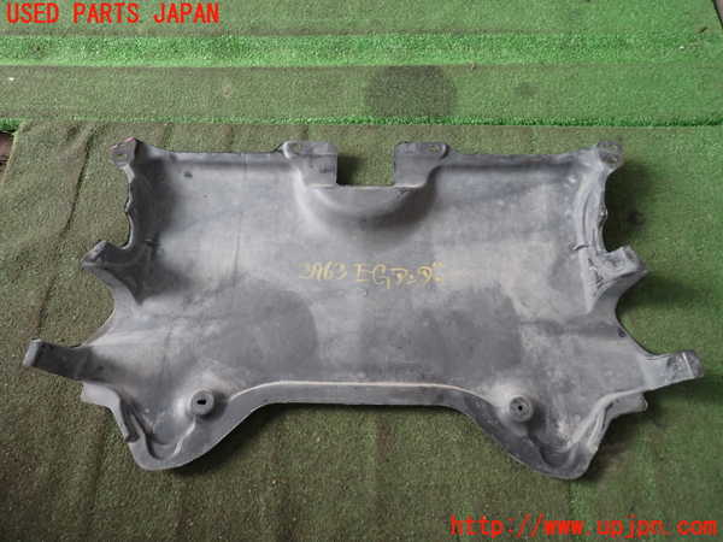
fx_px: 522
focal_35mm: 25
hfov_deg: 69.4
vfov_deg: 54.9
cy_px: 271
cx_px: 362
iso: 200
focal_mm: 4.5
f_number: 2
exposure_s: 1/50
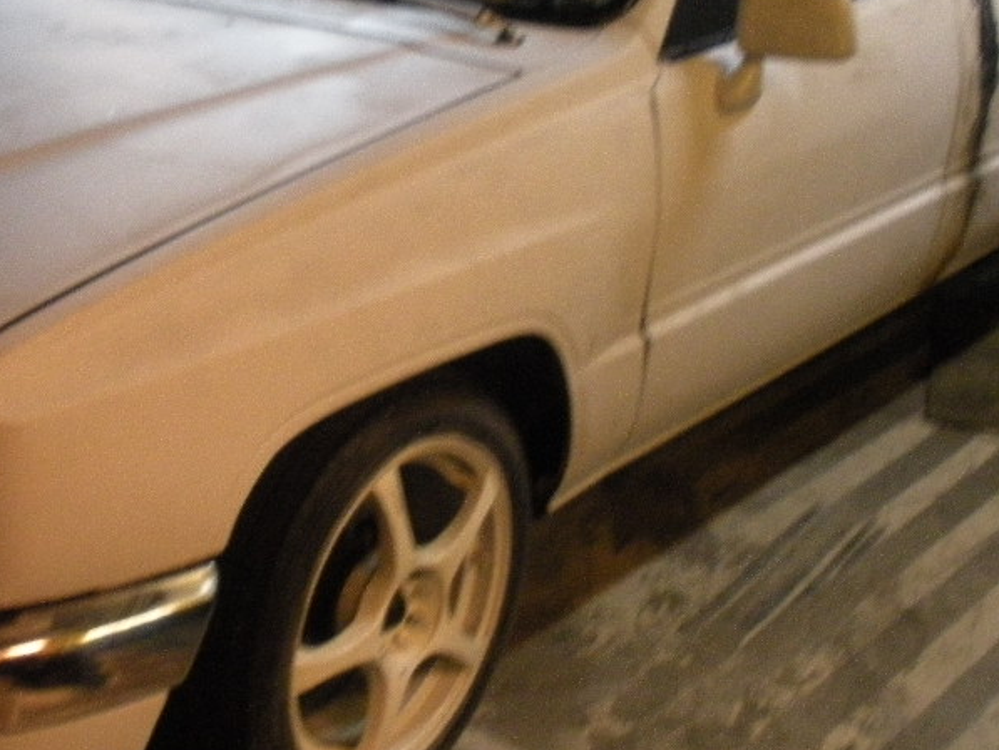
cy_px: 273
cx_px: 412
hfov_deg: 32.1
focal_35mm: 60
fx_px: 1732
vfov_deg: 24.3
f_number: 3.5
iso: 400
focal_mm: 6.3
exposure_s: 1/16
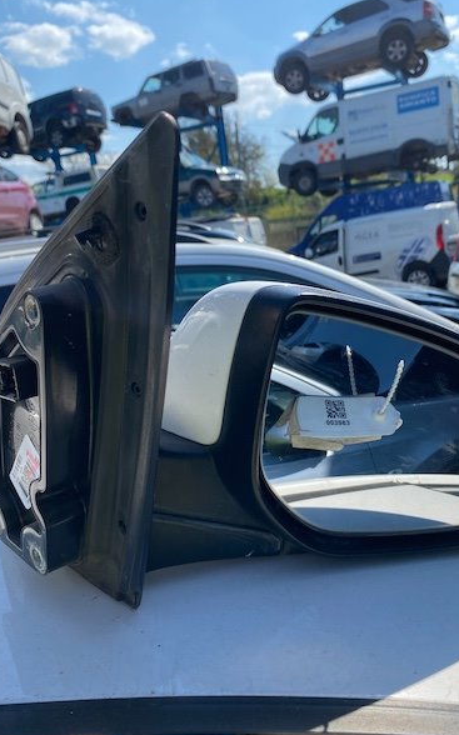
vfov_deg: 62.9
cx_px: 263
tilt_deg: -12.2
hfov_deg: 41.7
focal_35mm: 30
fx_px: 601
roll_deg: +6.2
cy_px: 364
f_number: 1.8
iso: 32
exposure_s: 1/1866
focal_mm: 4.25
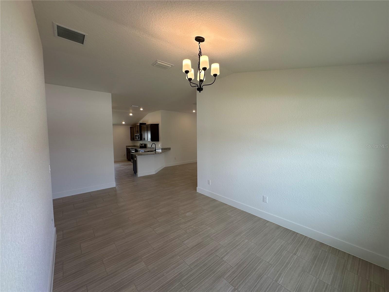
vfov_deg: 85.7
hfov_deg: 102.1
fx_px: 157
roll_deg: +0.2
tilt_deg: -3.5
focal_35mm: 14
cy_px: 146
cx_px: 194
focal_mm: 2.22
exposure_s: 1/120
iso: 50
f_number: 2.2
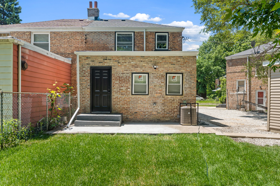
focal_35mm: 36
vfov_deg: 36.9
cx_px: 140
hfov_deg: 53.1
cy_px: 93
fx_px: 280
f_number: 9
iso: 80
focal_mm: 24
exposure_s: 1/40
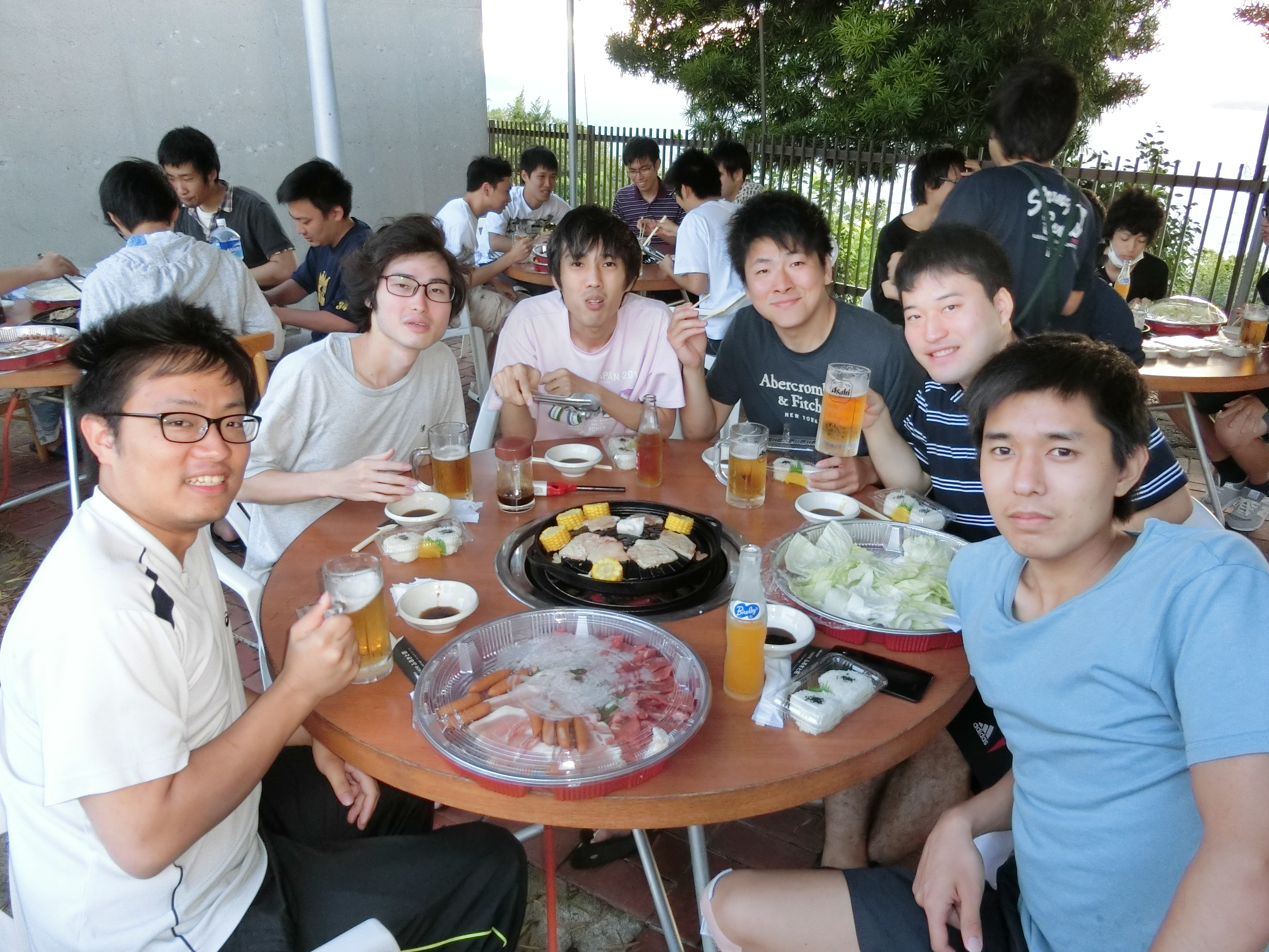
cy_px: 476
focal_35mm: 25
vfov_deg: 54.9
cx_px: 634
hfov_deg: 69.4
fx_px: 916
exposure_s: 1/125
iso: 320
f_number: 3.5
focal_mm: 4.5
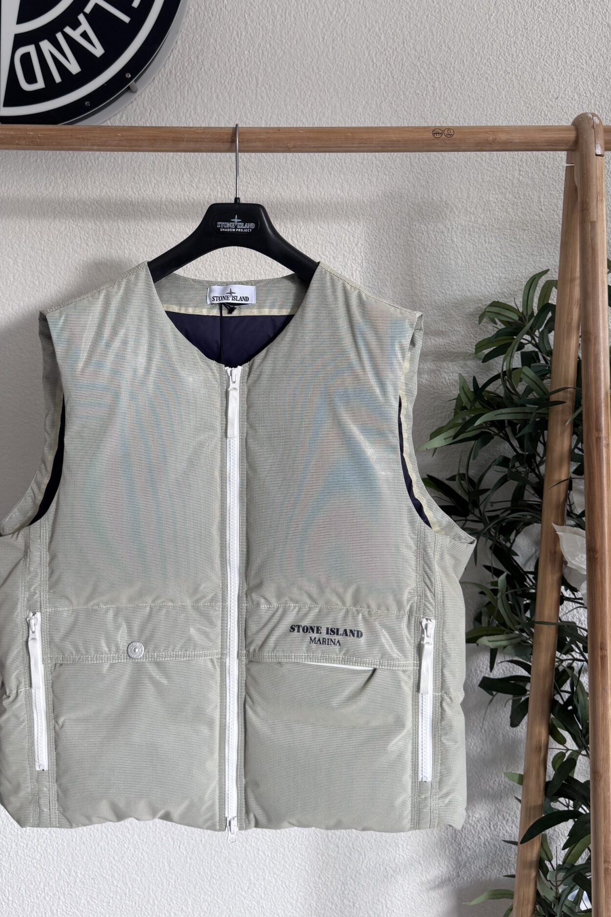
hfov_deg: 38.7
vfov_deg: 55.4
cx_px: 246
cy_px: 365
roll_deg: -0.5
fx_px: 865
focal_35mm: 34
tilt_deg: -2.6
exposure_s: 1/50
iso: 125
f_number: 1.78
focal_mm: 6.76
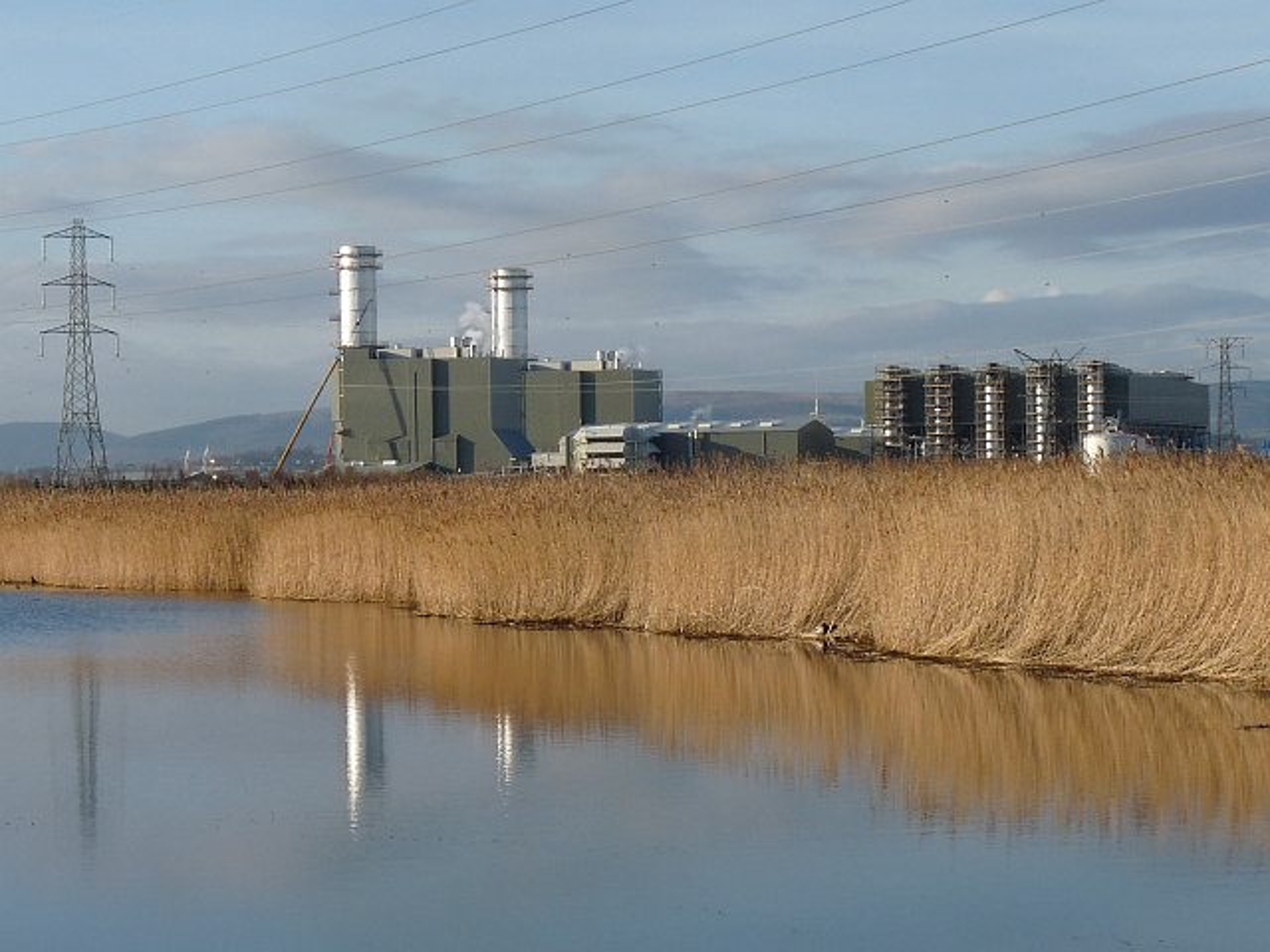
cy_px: 476
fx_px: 2458
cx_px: 635
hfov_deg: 29.0
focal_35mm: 67
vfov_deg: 21.9
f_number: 5.6
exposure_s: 1/400
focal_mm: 11.9
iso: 100
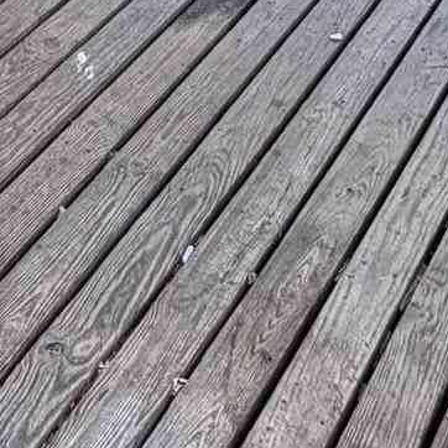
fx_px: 1537
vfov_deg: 14.3
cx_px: -79
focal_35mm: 105
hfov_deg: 16.0
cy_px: -401
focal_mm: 2.22
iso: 40
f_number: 2.2
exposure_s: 1/132
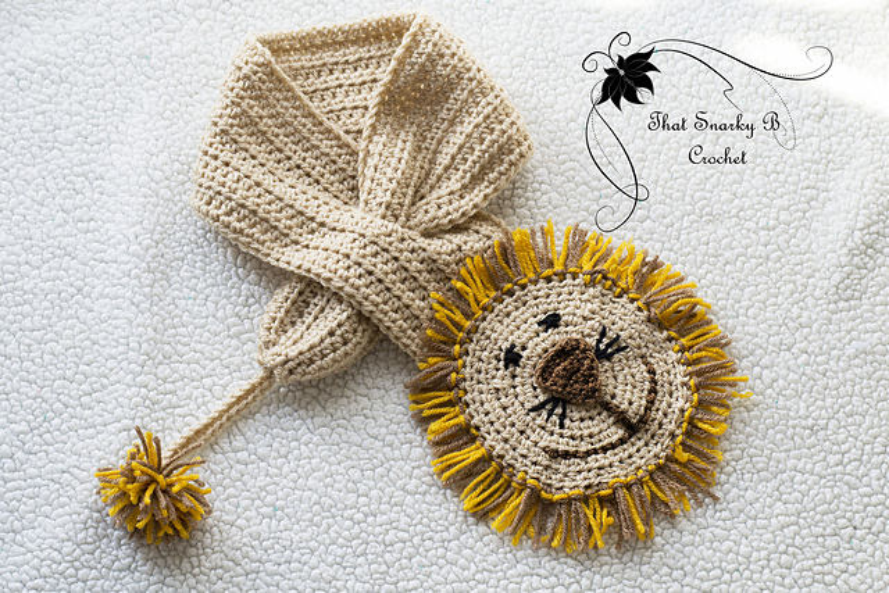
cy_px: 296
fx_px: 1852
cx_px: 444
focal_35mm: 75
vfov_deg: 18.2
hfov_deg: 27.0
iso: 360
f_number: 5.6
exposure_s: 1/125
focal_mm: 50
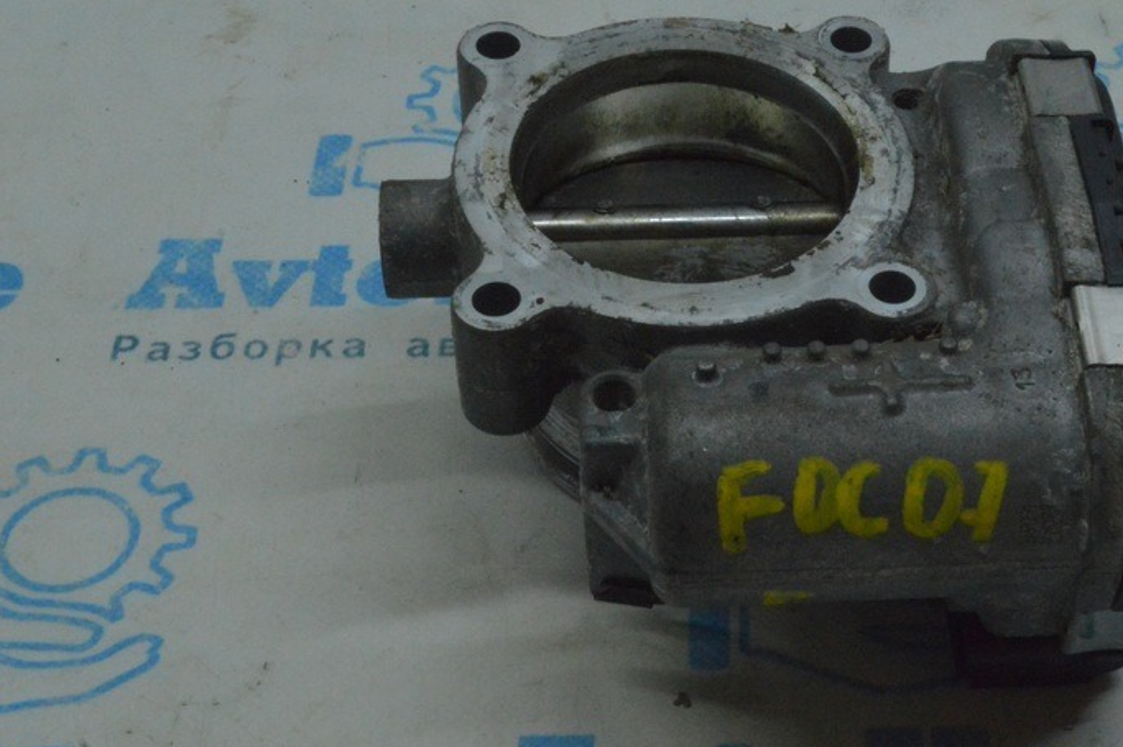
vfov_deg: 19.5
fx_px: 2174
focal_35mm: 70
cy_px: 402
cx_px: 840
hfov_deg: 28.5
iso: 5000
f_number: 29
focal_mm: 31
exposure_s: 1/60
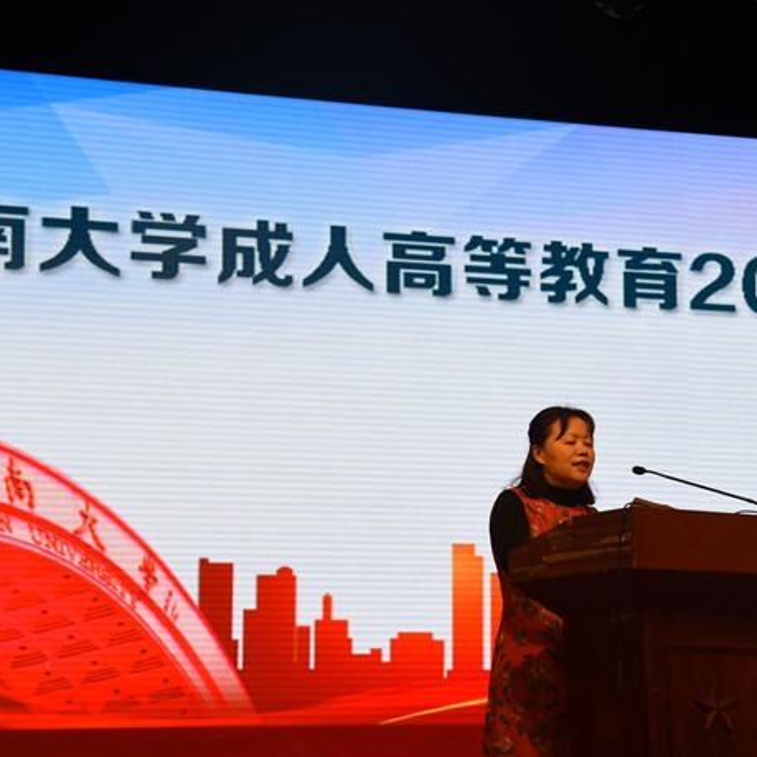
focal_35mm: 88
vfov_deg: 19.7
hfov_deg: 19.6
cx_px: 574
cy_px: 445
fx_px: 2177
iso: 800
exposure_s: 1/100
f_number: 5
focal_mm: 50
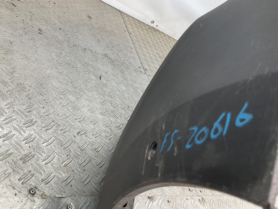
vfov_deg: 48.2
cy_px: 104
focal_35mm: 29
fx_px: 233
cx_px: 139
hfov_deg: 61.7
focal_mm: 3
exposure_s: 1/100
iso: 20
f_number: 1.8
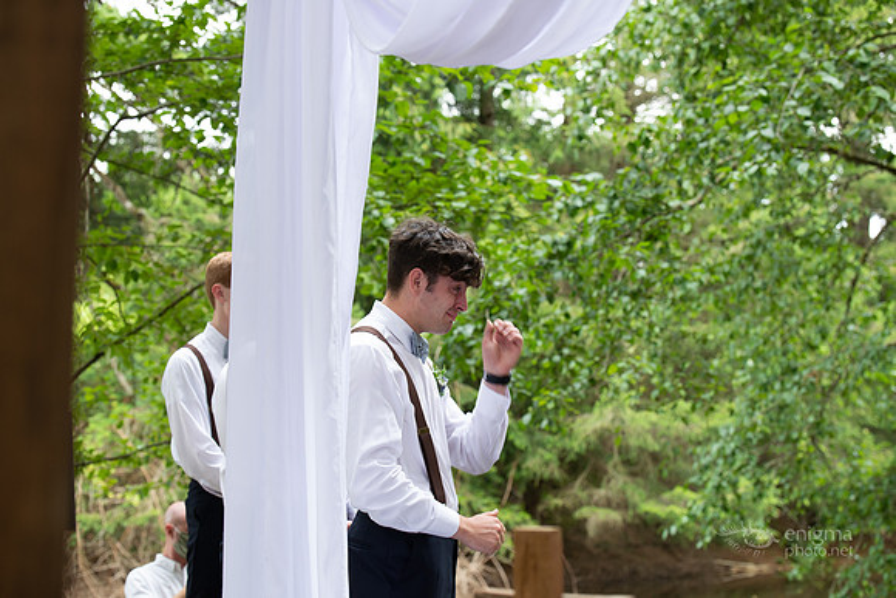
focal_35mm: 80
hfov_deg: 25.4
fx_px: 1991
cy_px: 299
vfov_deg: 17.1
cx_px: 448
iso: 640
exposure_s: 1/125
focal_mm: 80
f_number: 5.6
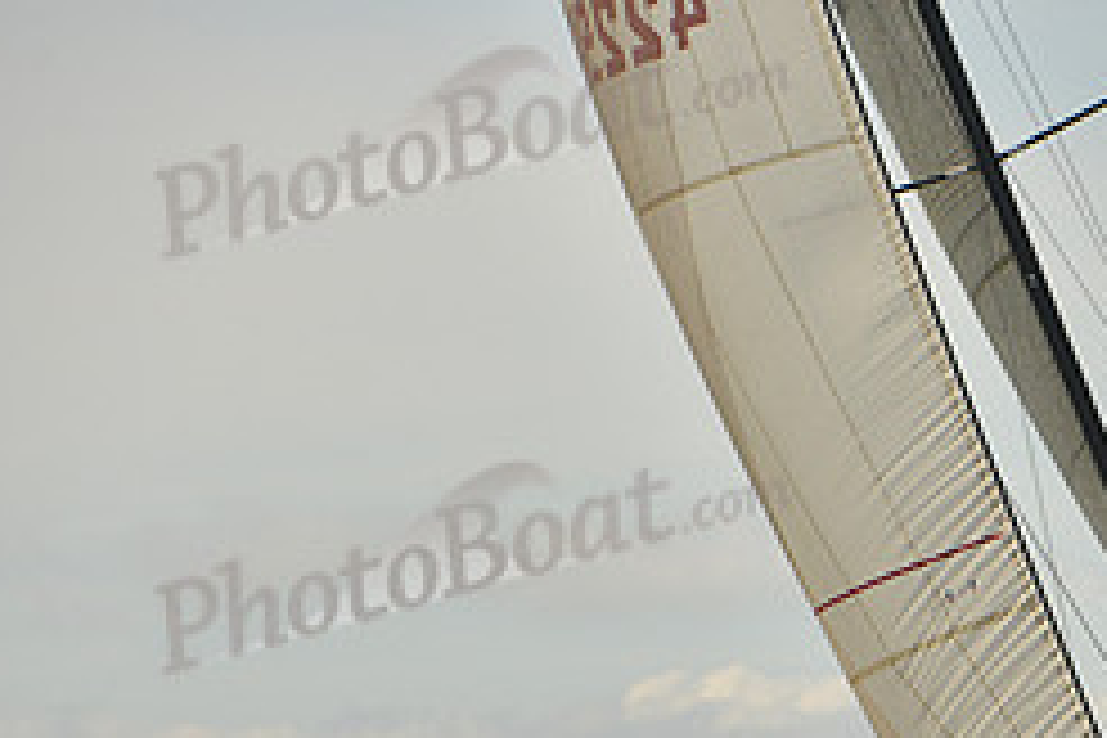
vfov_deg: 2.9
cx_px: 1026
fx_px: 14513
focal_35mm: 472
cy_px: 727
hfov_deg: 4.4
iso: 320
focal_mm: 200
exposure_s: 1/1000
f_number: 7.1
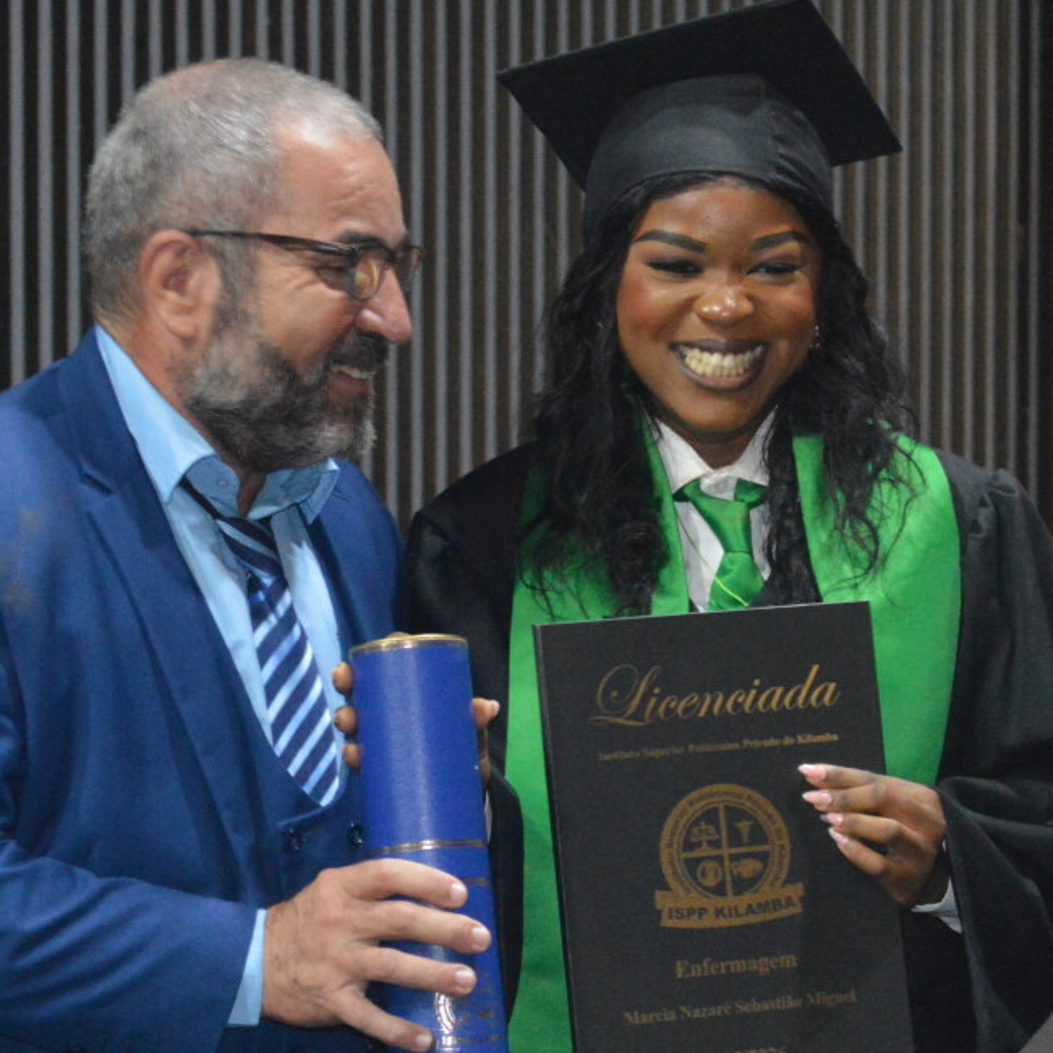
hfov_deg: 12.7
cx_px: 517
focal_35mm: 138
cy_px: 701
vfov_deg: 12.6
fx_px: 4749
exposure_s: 1/60
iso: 3200
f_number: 5.3
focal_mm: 44
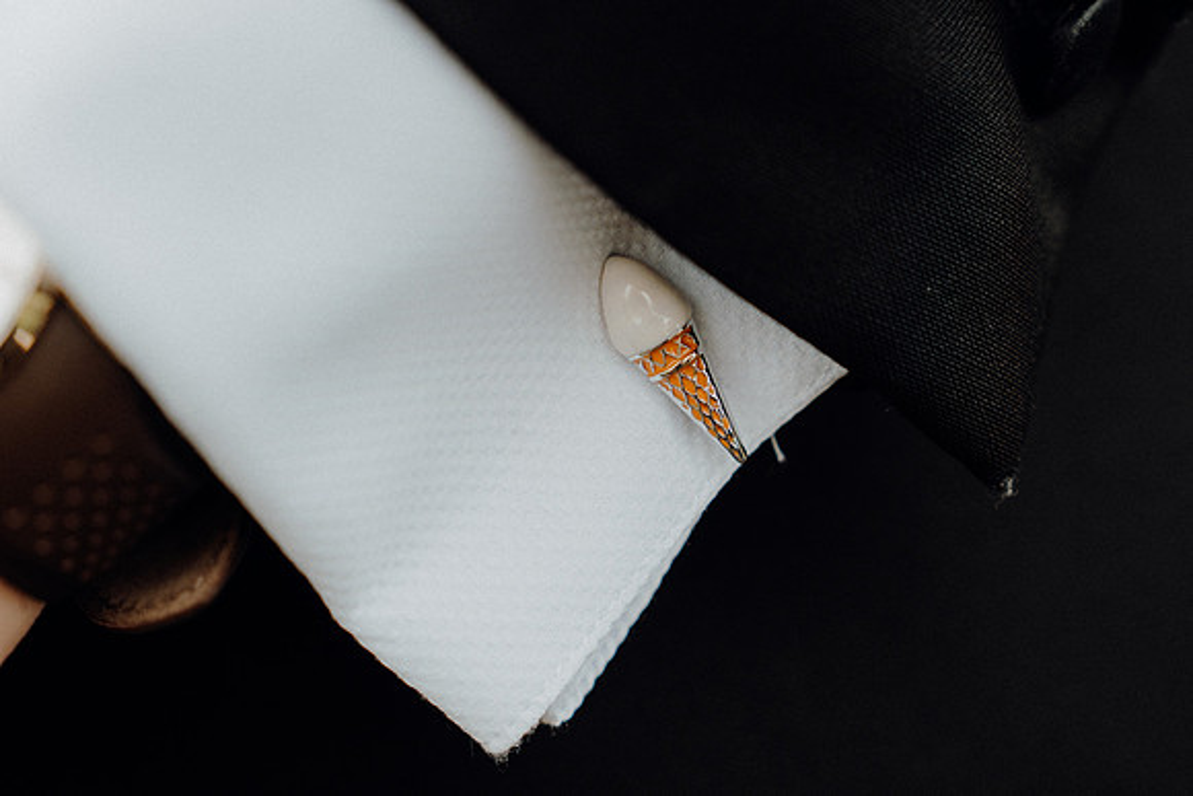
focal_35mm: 105
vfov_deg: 13.0
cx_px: 596
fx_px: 3480
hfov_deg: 19.5
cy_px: 398
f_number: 3.5
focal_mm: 70
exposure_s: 1/500
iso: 250
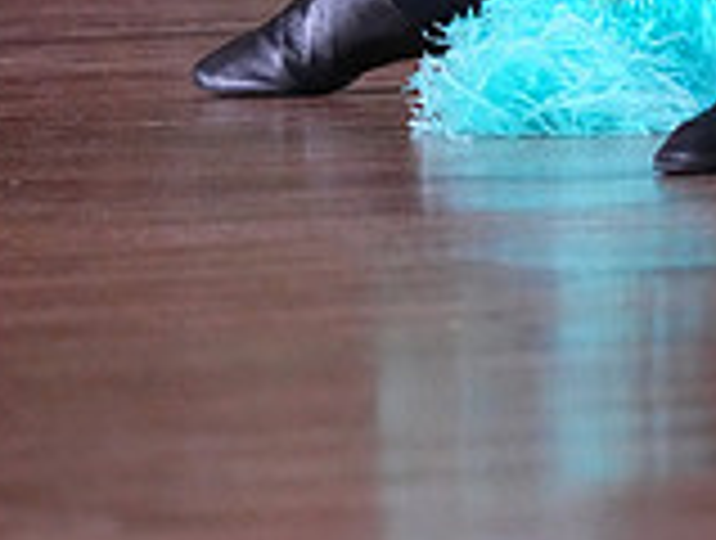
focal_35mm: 700
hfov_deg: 2.8
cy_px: -621
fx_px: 14512
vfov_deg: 2.1
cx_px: 624
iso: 10000
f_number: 5.6
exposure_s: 1/400
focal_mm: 200
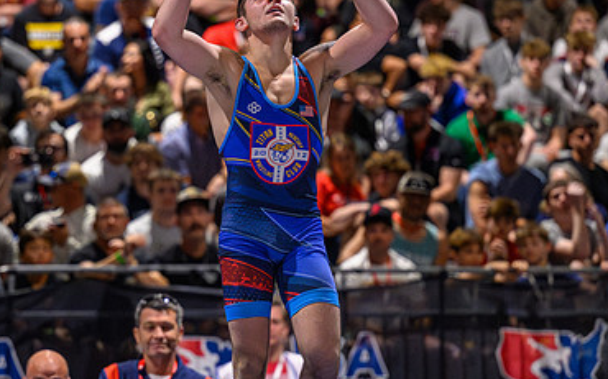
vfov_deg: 5.2
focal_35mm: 251
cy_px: 216
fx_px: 4158
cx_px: 193
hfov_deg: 8.4
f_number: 2.8
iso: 10000
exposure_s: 1/800
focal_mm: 135
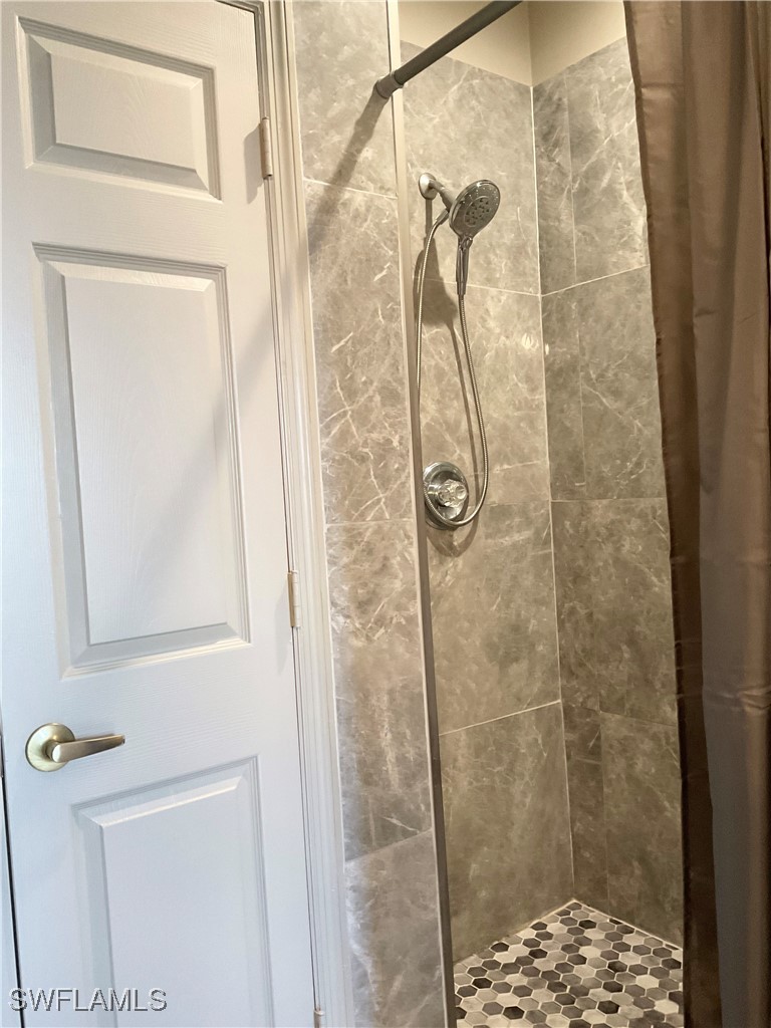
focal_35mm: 29
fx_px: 861
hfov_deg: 48.2
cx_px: 386
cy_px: 514
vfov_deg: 61.7
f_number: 1.8
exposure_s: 1/40
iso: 200
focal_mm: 3
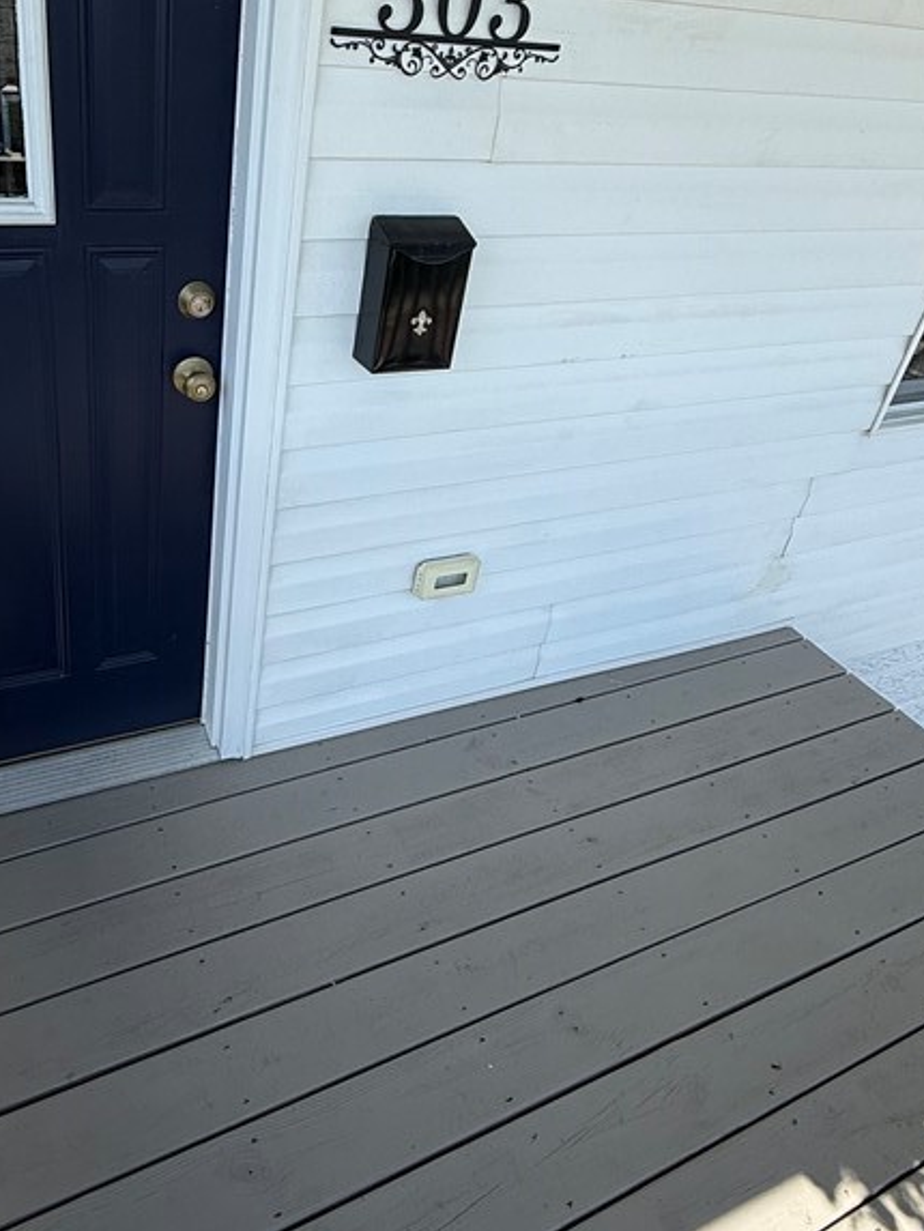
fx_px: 889
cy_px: 477
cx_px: 301
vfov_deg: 68.5
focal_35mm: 25
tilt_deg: -30.2
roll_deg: -7.0
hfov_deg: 53.7
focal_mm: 2.22
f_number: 2.2
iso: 50
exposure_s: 1/709
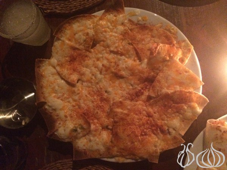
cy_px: 85
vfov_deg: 46.8
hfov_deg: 60.0
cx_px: 114
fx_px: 197
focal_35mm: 30
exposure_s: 1/15
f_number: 2.2
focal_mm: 4.12
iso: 1000
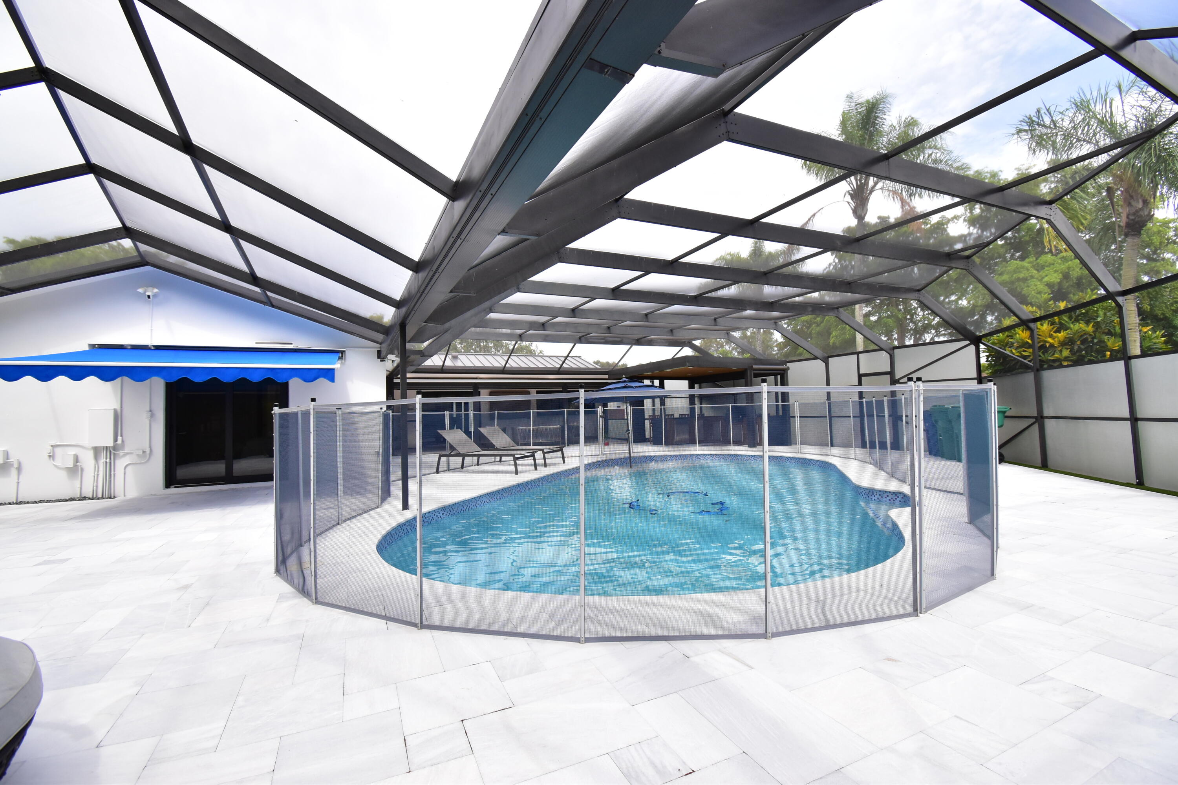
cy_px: 392
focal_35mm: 15
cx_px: 589
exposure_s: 1/800
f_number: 5.6
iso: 1000
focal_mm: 10
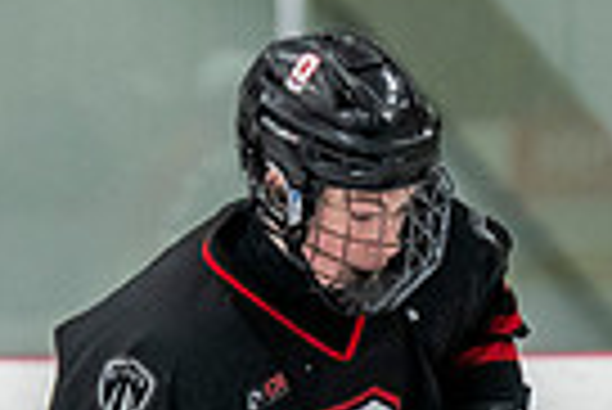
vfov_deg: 1.9
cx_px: 417
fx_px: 12100
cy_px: 899
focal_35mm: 711
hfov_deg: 2.9
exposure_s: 1/640
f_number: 3.2
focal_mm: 125
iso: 2000
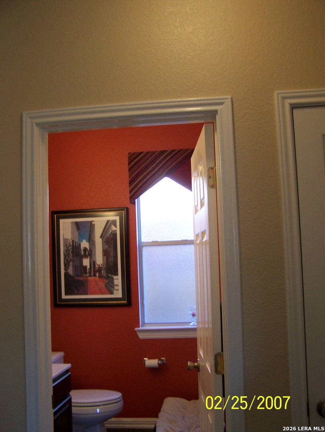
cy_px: 216
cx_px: 162
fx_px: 475
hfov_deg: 37.8
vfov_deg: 48.9
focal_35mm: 38
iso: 160
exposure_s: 1/30
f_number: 2.8
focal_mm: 6.3
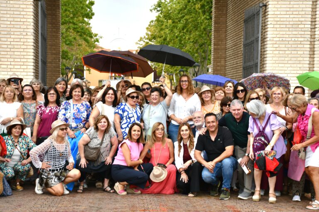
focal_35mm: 78
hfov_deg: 26.0
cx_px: 160
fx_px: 691
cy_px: 106
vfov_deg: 17.5
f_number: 5.6
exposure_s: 1/250
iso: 280
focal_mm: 52
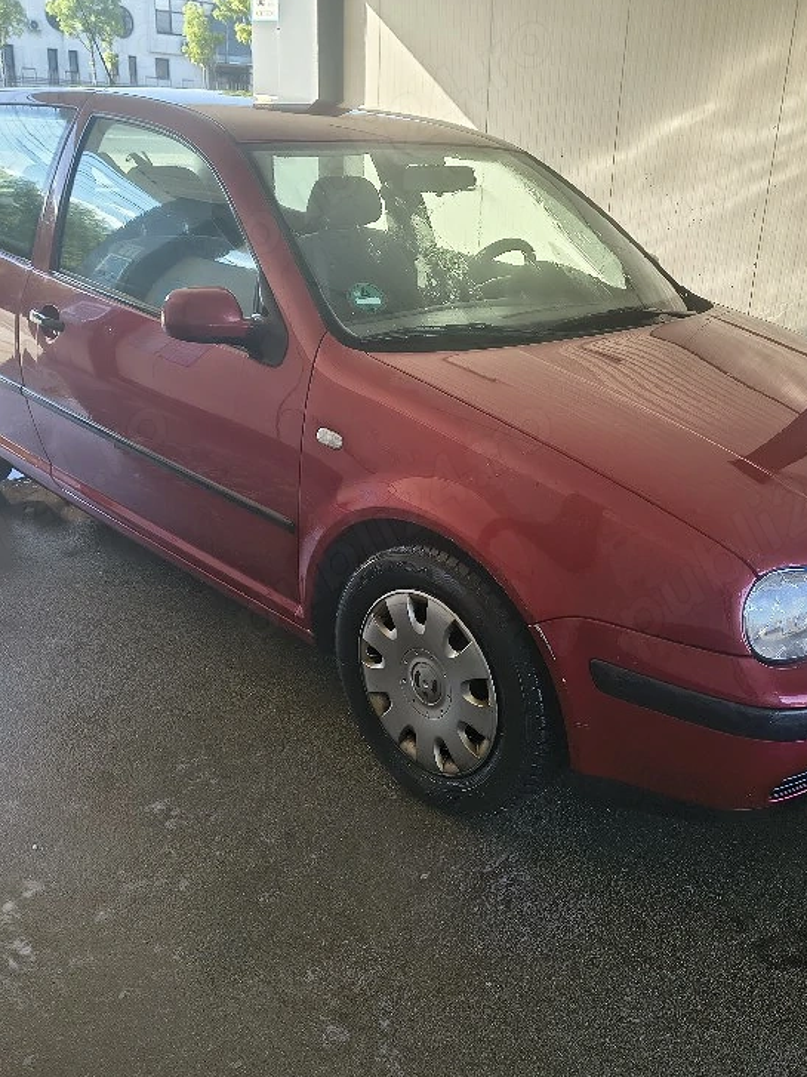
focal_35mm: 33
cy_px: 536
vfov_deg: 55.4
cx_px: 490
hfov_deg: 42.7
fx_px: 1026
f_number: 1.8
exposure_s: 1/278
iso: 100
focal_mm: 5.56
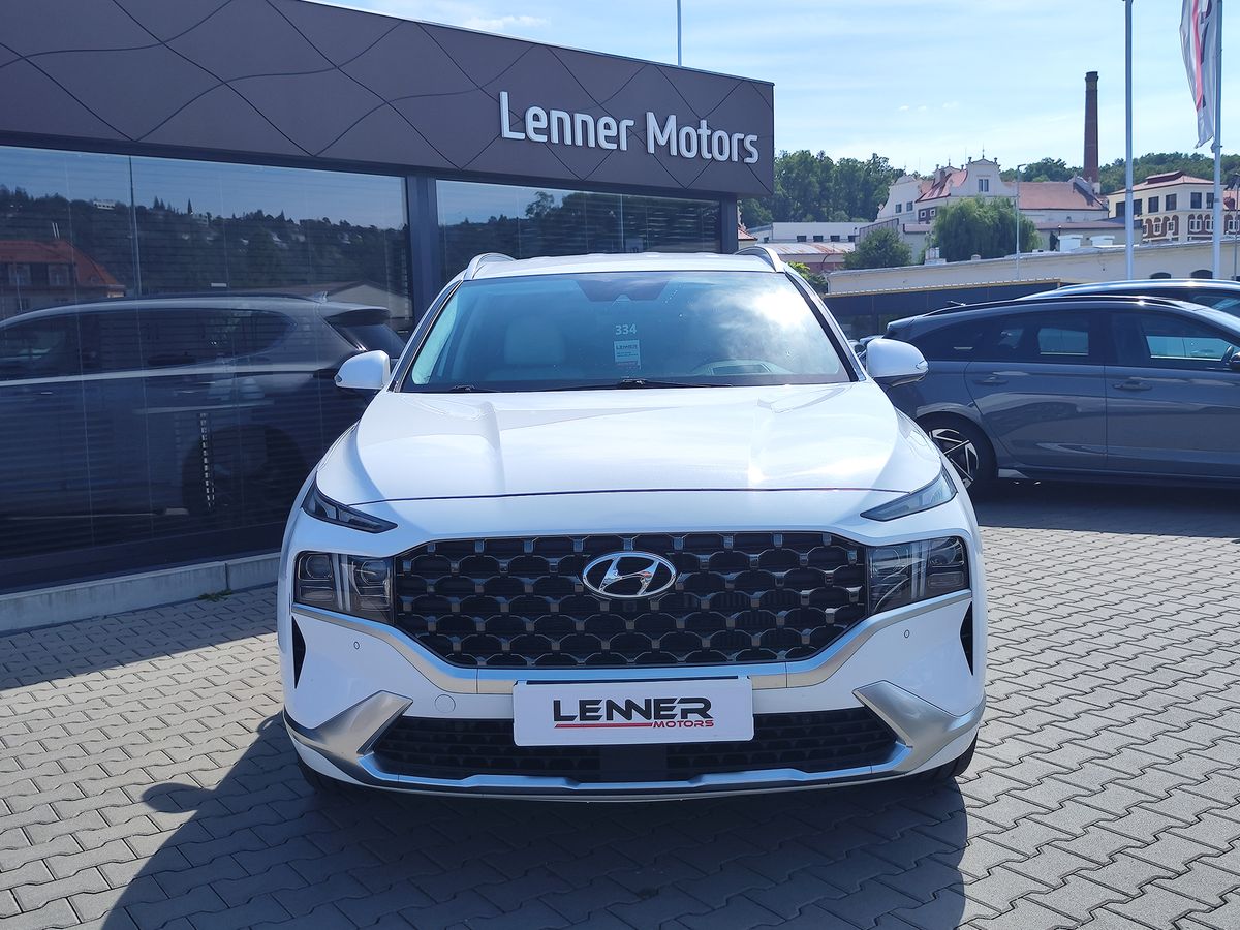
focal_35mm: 23
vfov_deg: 58.9
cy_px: 465
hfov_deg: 73.9
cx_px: 620
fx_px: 824
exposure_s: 1/1027
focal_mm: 7.01
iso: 50
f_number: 1.69
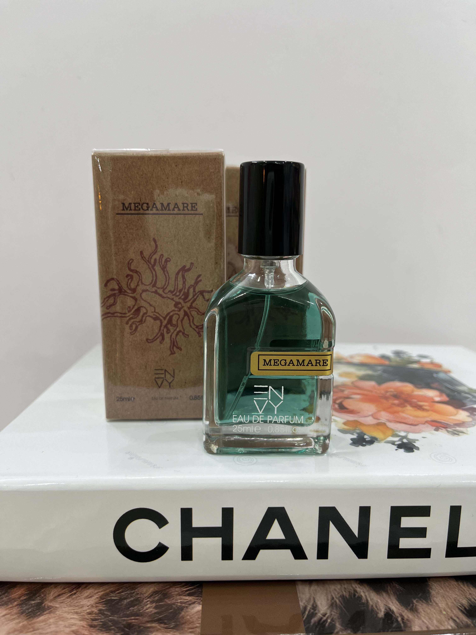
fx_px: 477
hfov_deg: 53.1
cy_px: 318
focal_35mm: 26
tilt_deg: -9.1
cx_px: 238
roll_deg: -0.1
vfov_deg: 67.3
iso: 80
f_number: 1.6
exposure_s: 1/100
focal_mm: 5.1
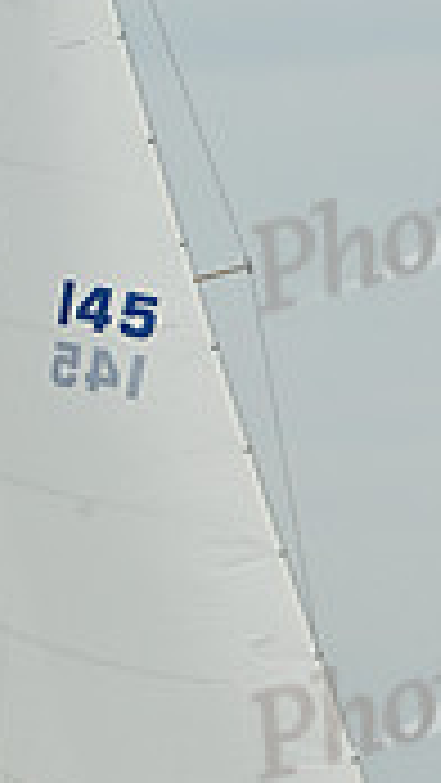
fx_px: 14538
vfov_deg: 3.1
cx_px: 20
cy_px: 495
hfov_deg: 1.7
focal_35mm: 700
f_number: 14
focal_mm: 200
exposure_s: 1/800
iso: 320
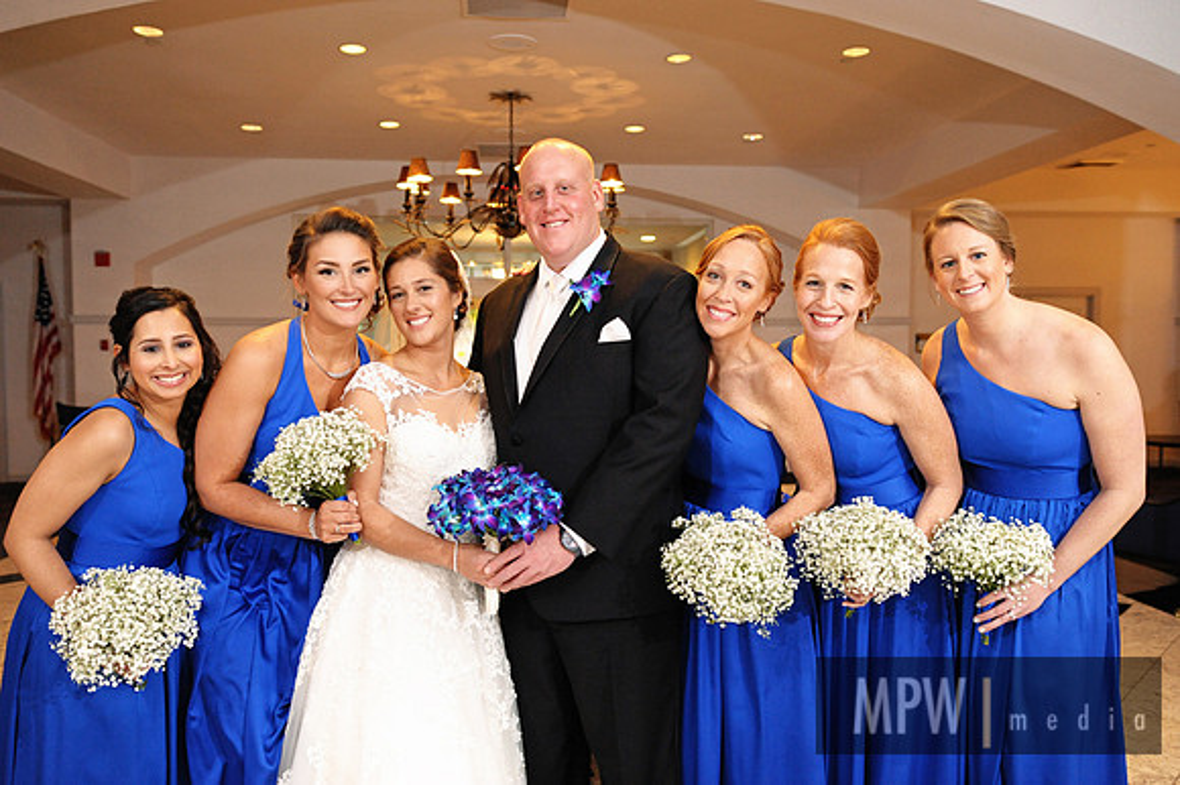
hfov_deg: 62.0
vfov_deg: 43.6
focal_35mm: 30
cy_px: 392
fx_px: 983
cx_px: 590
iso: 2500
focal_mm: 30
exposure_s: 1/200
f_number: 2.8
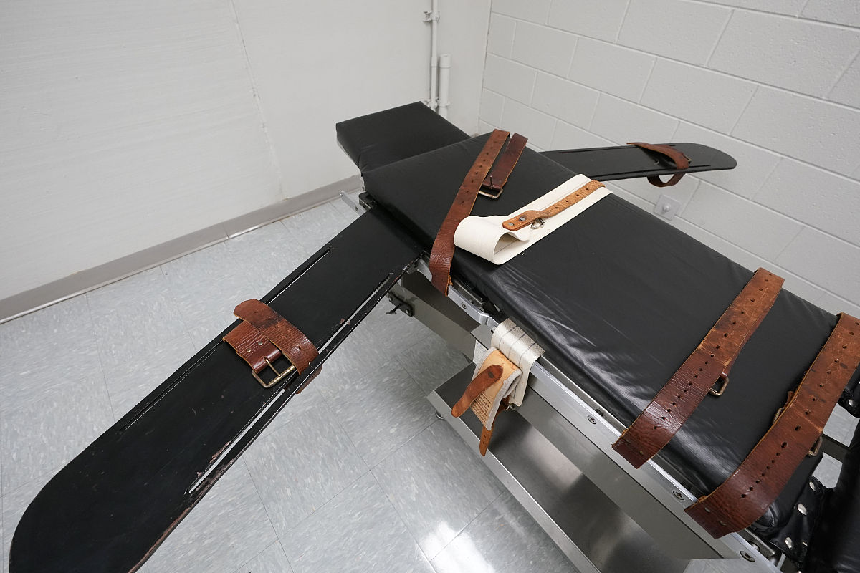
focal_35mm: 16
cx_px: 430
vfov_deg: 73.7
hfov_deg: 96.7
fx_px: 382
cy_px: 286
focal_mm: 16
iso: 3200
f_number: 5
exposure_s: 1/160
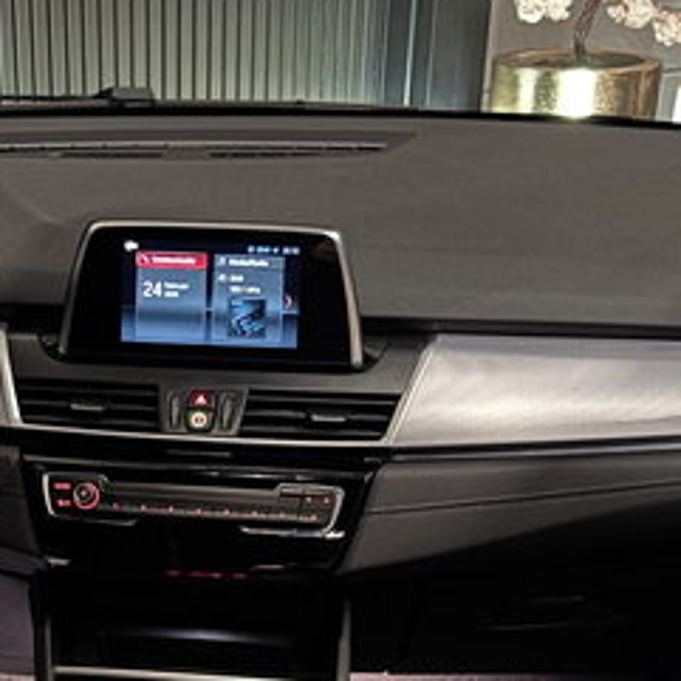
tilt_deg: -27.4
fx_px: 1491
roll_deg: +0.4
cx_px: 172
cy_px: 650
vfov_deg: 24.7
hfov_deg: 25.4
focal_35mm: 67
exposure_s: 1/14
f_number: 1.78
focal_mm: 6.76
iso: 1250
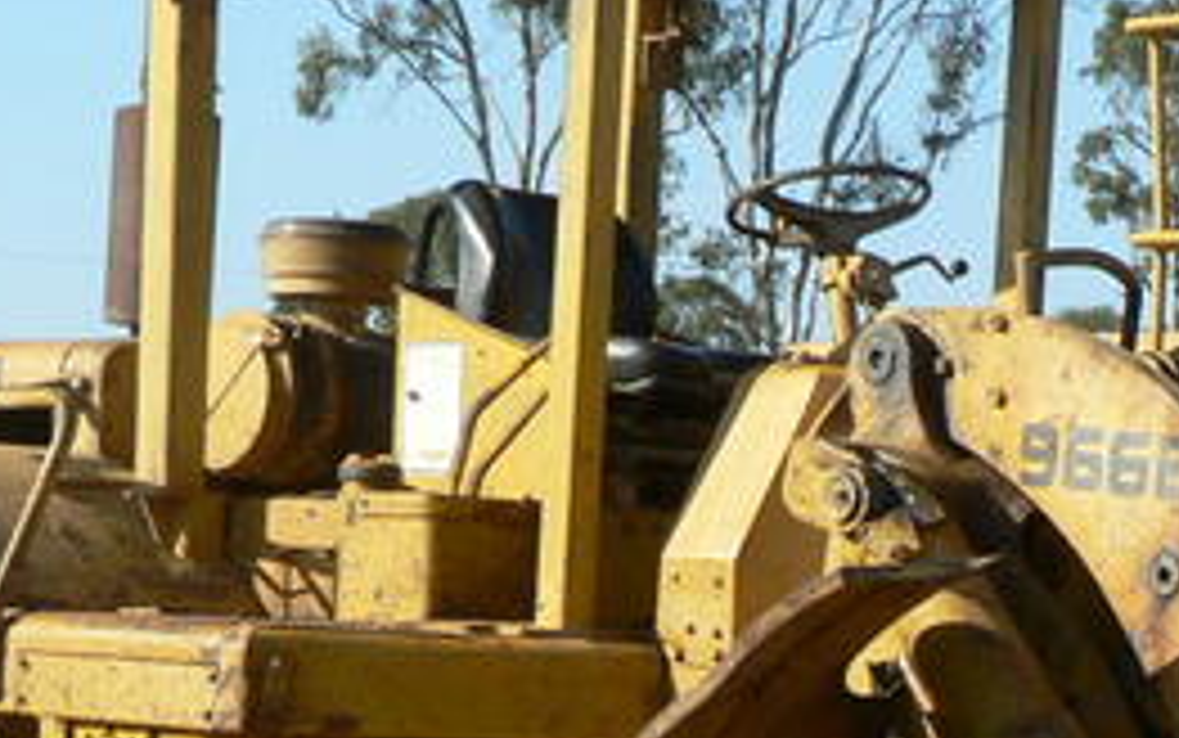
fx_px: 4790
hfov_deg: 13.8
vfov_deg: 8.7
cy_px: 1008
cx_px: 1161
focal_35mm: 149
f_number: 4
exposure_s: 1/400
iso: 80
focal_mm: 7.7
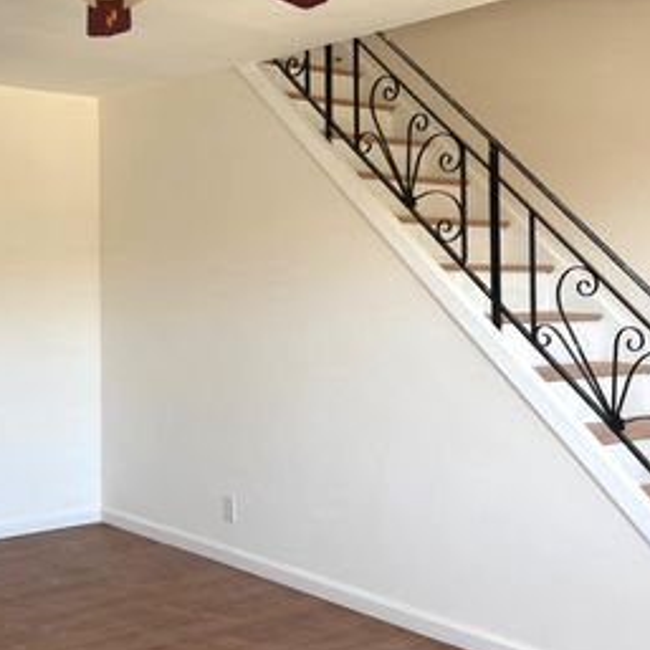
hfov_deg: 34.0
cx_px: 169
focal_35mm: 49
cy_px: 297
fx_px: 1041
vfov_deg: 34.7
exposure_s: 1/121
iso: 125
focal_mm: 6.76
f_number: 1.78
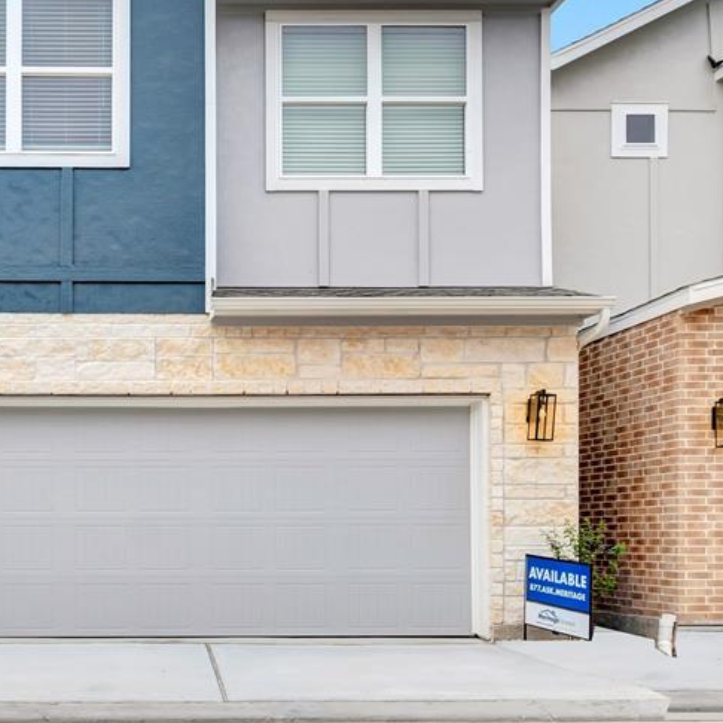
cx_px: 181
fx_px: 1016
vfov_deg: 39.1
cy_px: 305
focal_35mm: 43
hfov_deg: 38.2
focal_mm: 15.9
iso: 200
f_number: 8
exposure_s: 1/160
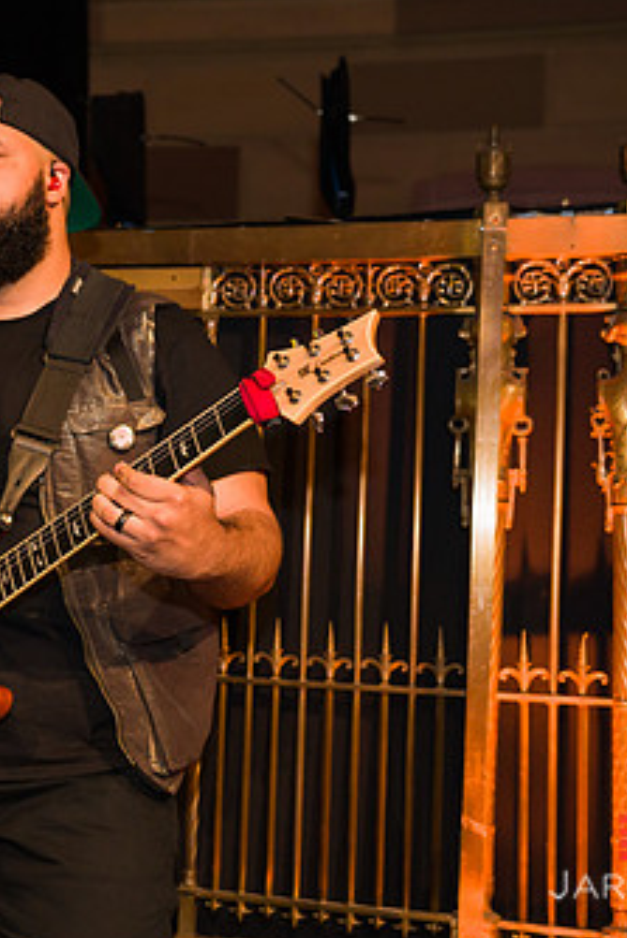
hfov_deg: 20.0
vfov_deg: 30.5
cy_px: 418
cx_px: 3
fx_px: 1722
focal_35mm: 66
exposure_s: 1/200
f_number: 4
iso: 1600
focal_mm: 38
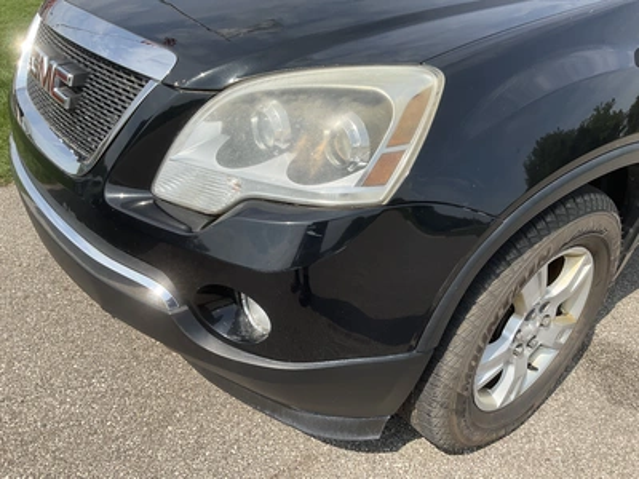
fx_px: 535
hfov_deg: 61.7
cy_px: 240
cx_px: 320
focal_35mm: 29
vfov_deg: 48.2
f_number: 1.8
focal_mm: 3
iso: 25
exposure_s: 1/1577
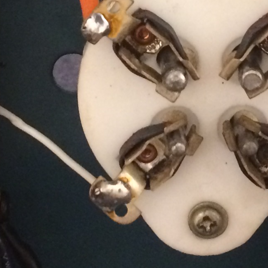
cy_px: -32
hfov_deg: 13.5
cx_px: 159
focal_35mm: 129
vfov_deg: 13.2
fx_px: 1130
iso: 400
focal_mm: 4.15
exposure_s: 1/17
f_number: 2.2
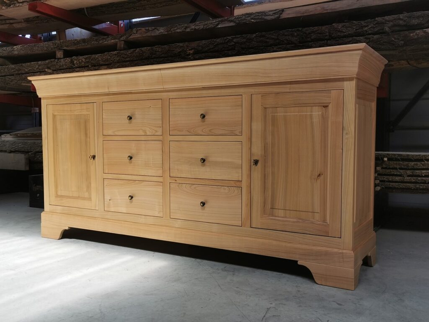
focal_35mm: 36
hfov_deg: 51.4
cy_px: 161
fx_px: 446
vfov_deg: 39.7
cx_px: 214
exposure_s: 1/805
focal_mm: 5.58
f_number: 1.8
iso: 50
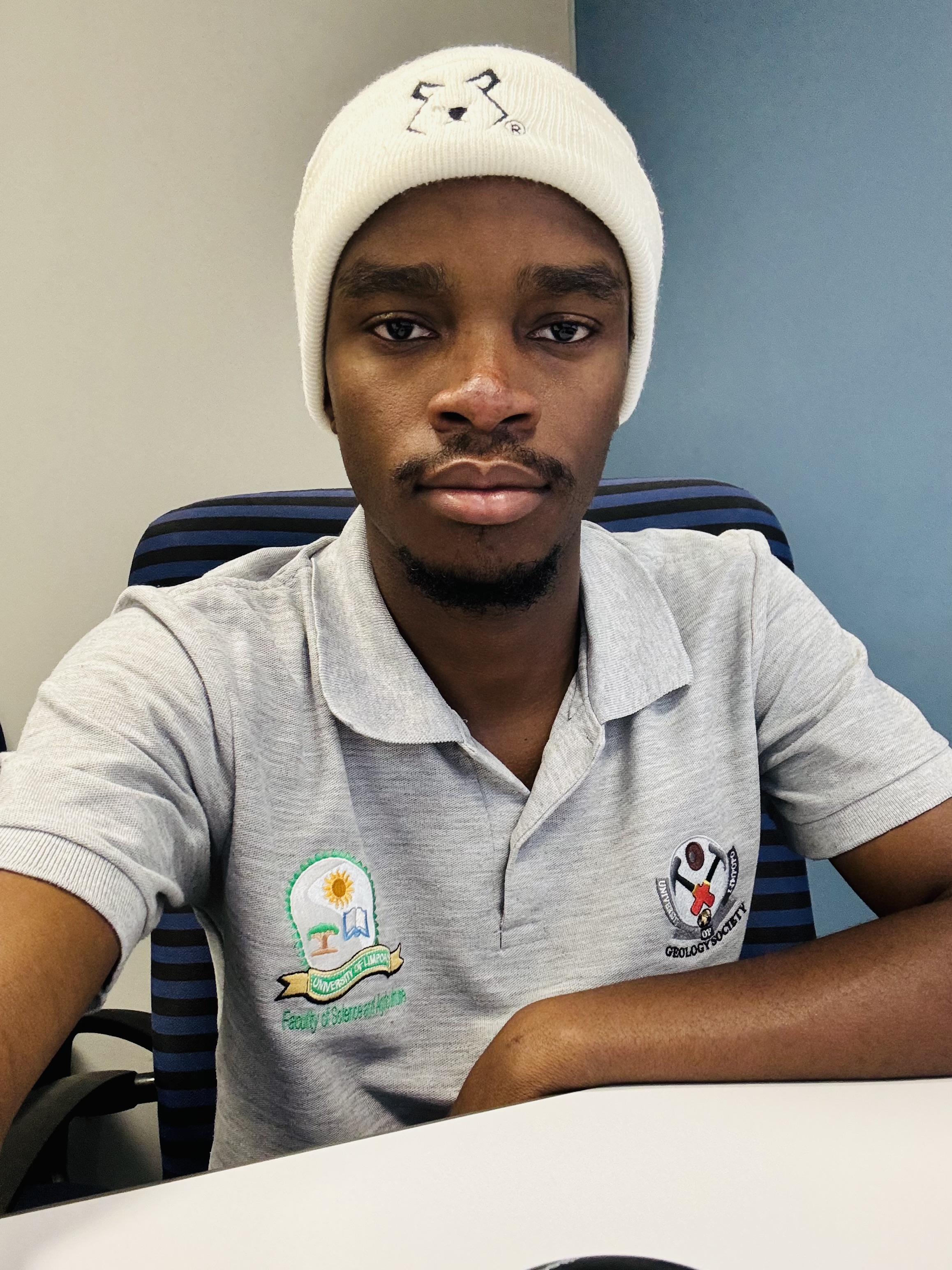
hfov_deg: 46.8
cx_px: 476
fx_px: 1100
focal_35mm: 30
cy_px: 635
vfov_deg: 60.0
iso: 200
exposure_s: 1/60
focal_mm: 2.69
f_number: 1.9
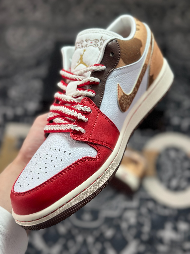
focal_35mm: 48
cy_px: 127
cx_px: 95
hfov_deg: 30.3
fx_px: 351
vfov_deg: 39.7
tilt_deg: -55.2
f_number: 1.78
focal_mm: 6.86
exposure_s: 1/1030
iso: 80
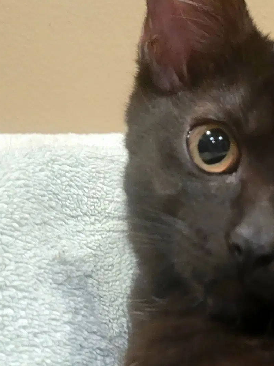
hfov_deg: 22.9
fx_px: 655
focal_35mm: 62
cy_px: 307
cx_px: 257
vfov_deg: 30.2
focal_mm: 5.4
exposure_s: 1/40
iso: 640
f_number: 1.8
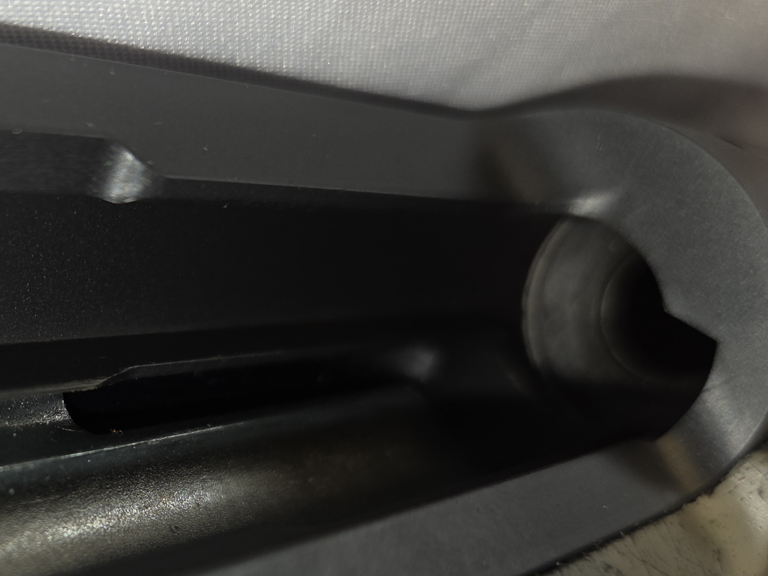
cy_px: 432
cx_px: 50
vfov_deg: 31.6
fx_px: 998
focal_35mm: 45
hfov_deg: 38.6
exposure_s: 1/533
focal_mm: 5.4
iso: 25
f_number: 1.8
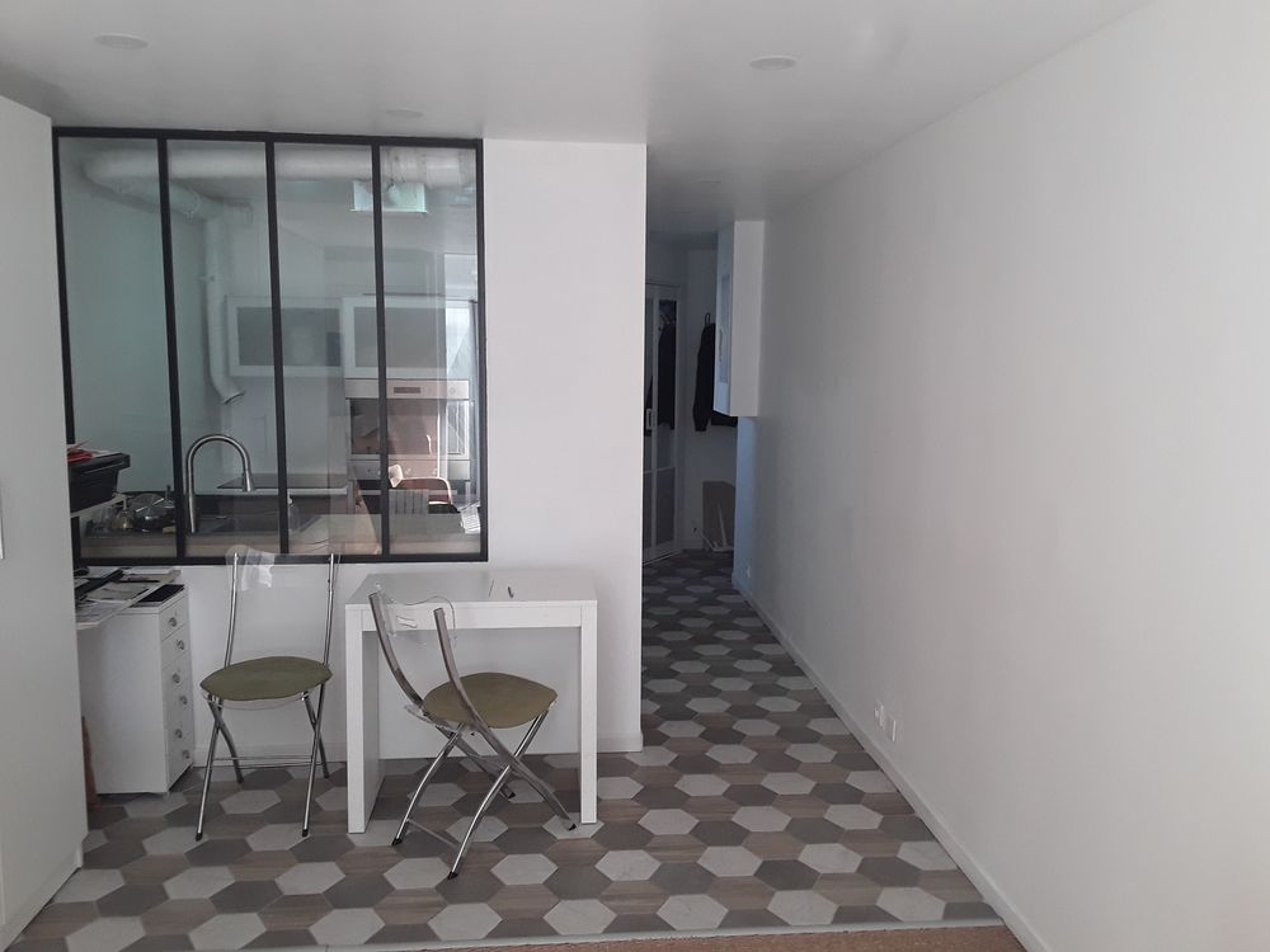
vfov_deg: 51.4
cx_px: 635
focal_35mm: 27
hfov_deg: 65.3
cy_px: 476
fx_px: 991
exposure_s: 1/50
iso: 50
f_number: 1.9
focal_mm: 2.91
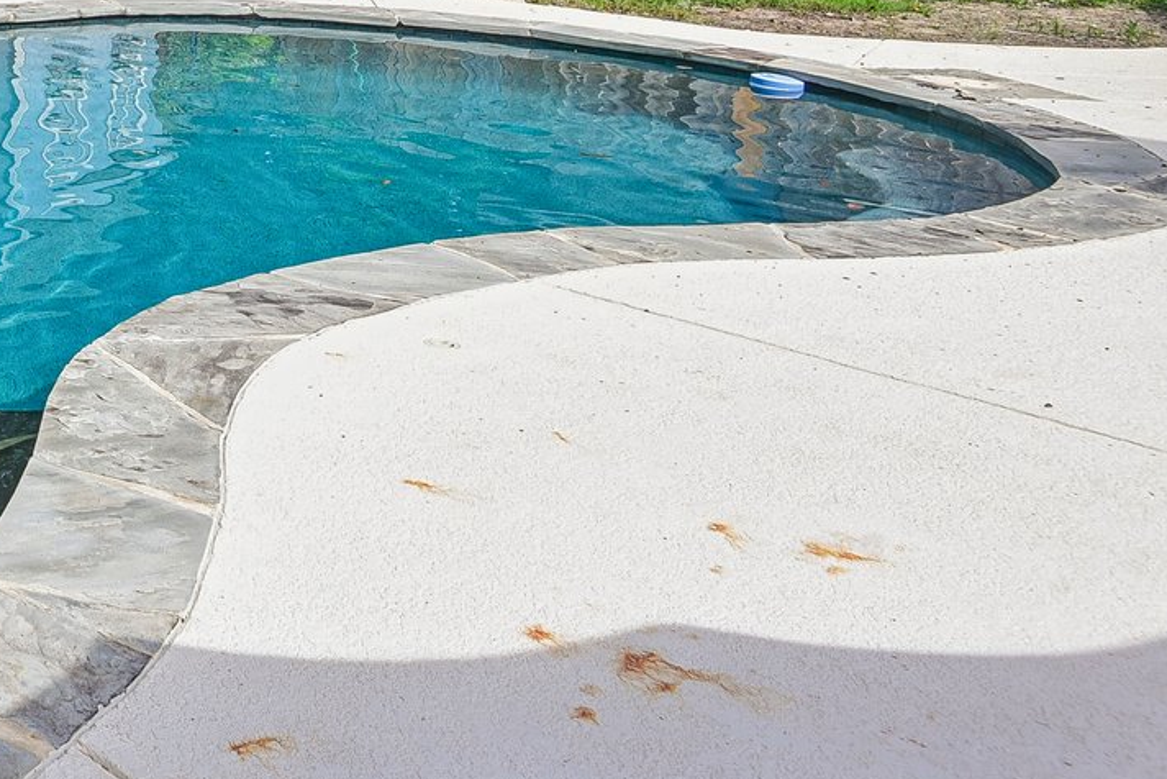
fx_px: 1491
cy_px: -216
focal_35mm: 46
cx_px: -470
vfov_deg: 25.5
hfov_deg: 30.2
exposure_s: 1/320
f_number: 8
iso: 400
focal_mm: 16
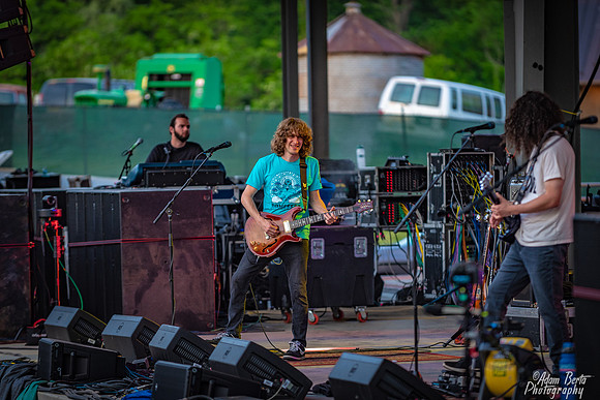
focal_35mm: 212
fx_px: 3540
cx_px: 319
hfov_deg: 9.7
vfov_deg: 6.5
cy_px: 210
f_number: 2.8
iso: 500
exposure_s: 1/320
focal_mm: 200
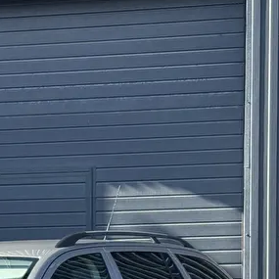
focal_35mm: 159
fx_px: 1450
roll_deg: +0.8
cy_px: 388
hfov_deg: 10.8
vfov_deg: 10.7
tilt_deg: -0.4
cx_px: -59
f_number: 1.78
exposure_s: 1/1011
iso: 64
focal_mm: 6.76
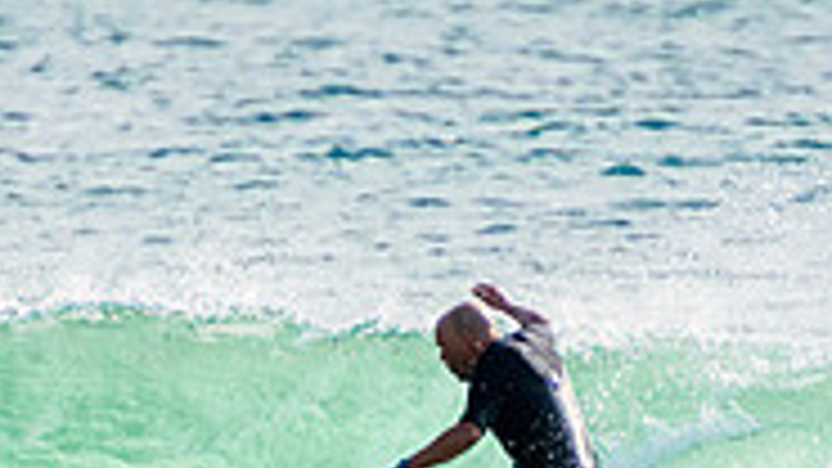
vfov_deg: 0.6
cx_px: 418
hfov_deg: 1.1
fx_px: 43366
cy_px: 583
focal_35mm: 1966
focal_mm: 400
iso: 320
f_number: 5.6
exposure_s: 1/2000
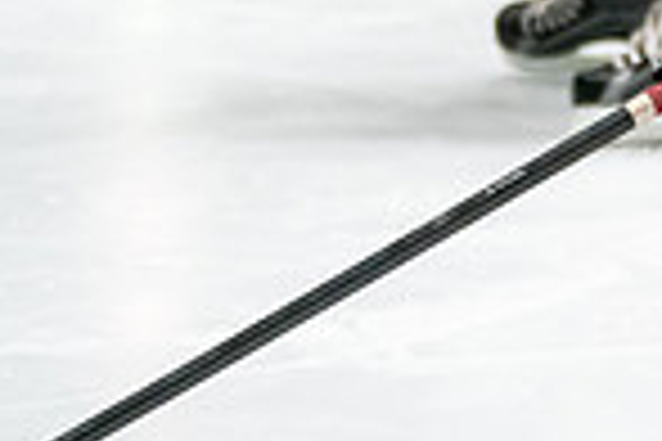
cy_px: 25
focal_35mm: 693
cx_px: 928
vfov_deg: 2.0
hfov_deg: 3.0
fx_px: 12743
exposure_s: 1/1600
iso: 3200
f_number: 3.2
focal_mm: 176
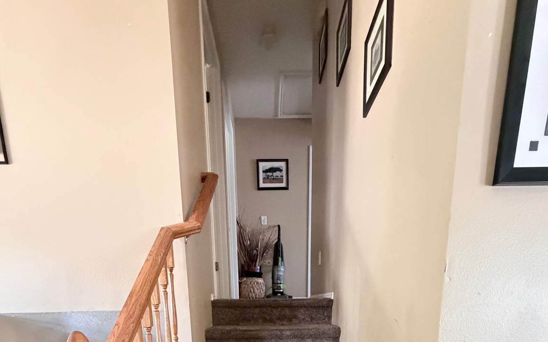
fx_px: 299
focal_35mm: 20
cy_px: 365
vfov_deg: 46.3
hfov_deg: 85.1
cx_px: 275
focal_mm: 2.22
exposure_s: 1/60
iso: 1000
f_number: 2.2
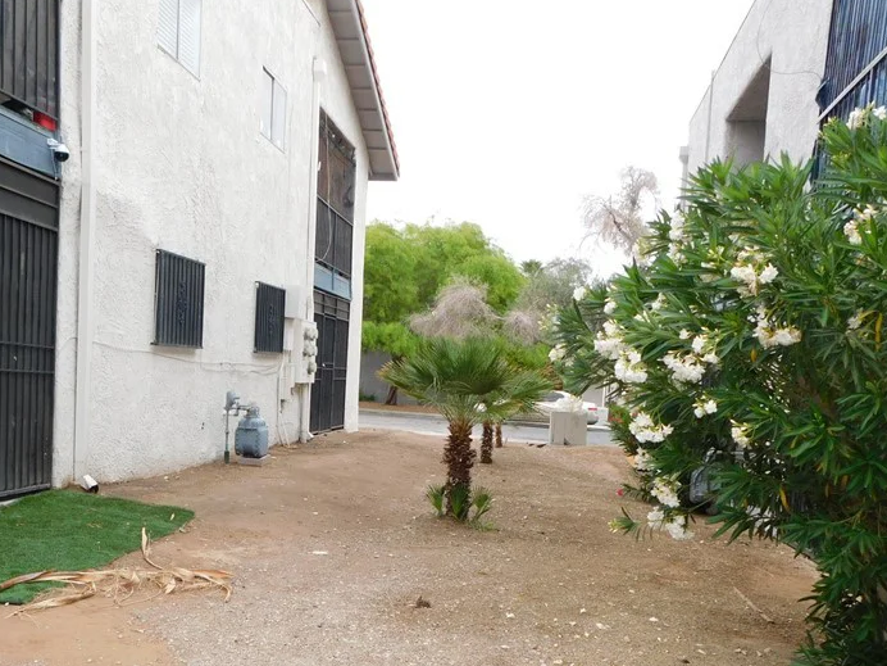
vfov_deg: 37.9
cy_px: 485
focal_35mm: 37
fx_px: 948
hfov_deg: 49.3
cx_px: 297
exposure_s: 1/500
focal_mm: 4.5
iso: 125
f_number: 3.1
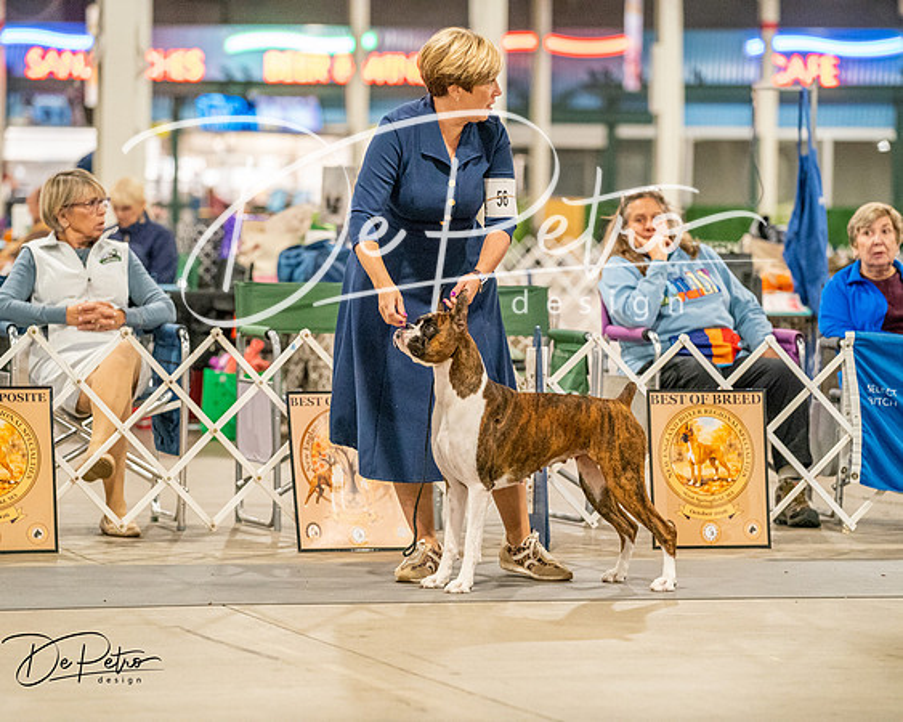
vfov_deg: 9.8
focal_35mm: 158
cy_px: 361
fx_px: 4212
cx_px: 452
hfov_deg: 12.2
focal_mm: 140
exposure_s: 1/250
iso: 6400
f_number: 3.5
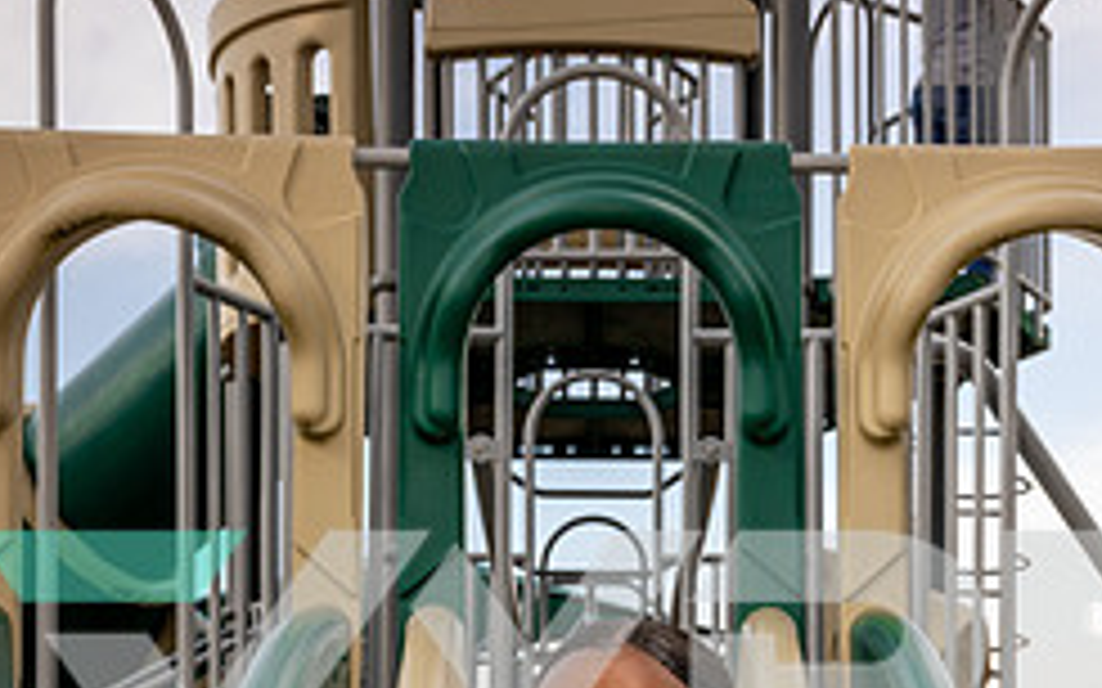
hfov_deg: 24.1
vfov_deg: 14.3
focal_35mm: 86
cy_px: 989
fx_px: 2582
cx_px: 648
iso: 250
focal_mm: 46
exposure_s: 1/250
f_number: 9
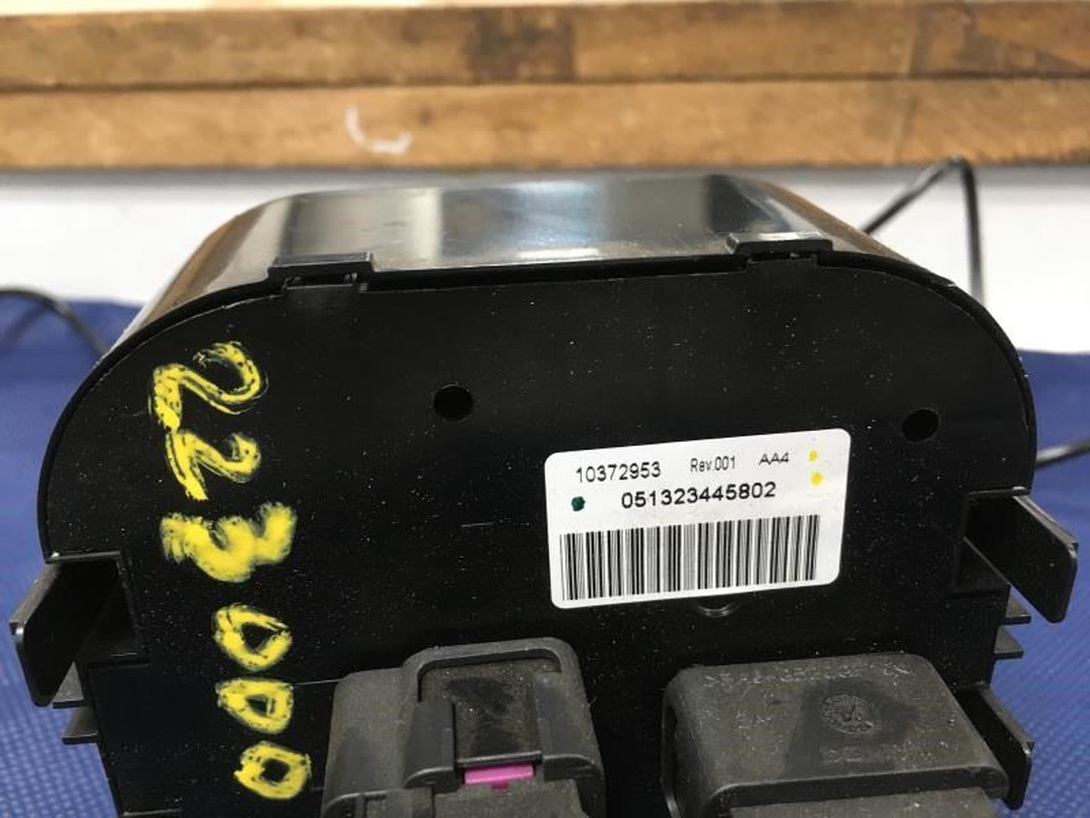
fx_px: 913
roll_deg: +0.9
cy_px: 409
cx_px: 545
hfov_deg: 61.7
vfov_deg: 48.2
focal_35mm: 29
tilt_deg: -25.5
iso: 200
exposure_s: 1/20
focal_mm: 4.15
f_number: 2.2
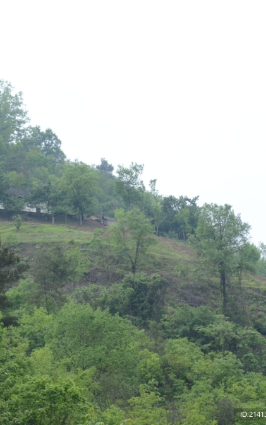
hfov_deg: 7.5
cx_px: 60
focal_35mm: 174
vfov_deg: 12.1
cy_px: 213
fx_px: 2016
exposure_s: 1/320
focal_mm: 75
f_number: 11
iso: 800
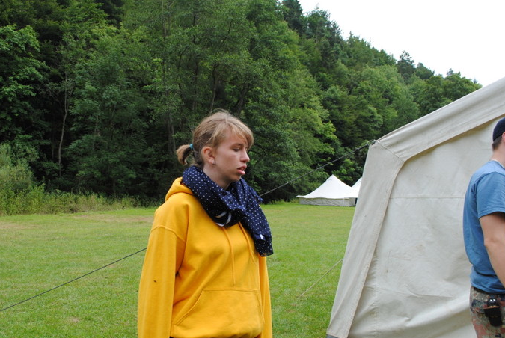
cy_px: 183
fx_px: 449
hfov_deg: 58.5
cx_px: 224
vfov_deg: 41.2
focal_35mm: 32
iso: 100
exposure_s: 1/200
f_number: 7.1
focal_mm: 18
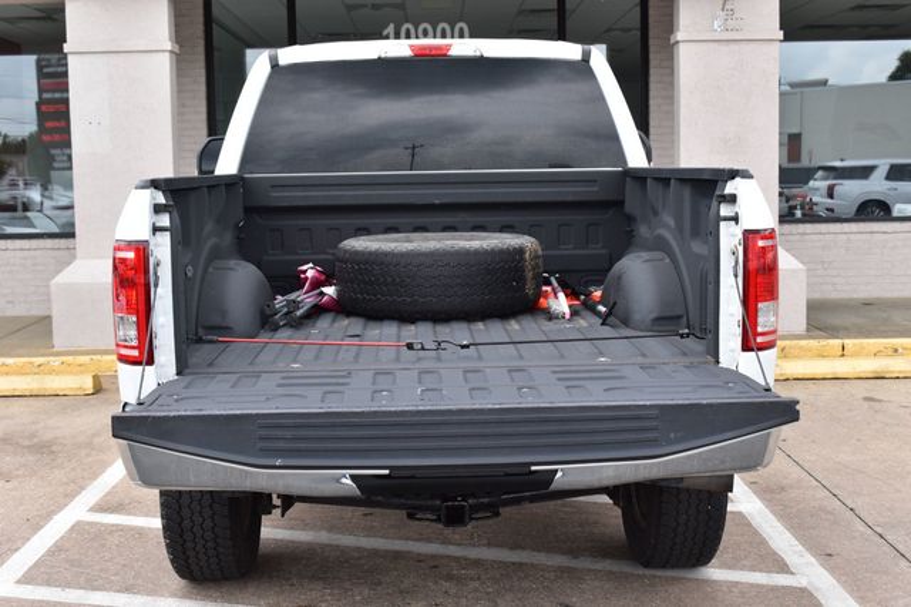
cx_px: 456
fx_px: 1214
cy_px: 304
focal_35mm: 48
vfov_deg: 28.0
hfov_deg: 41.1
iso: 400
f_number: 10
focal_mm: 32
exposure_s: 1/200
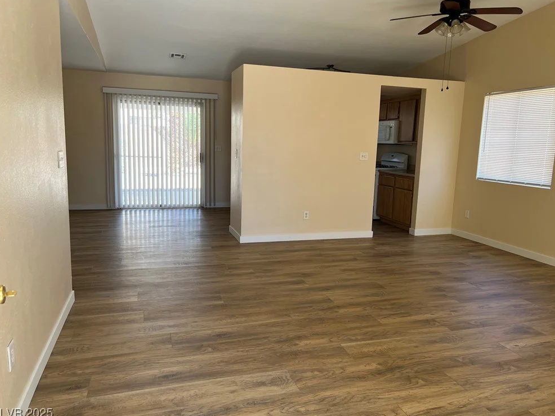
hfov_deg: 65.3
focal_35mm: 27
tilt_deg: -9.2
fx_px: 433
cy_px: 210
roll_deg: -1.4
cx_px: 284
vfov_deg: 51.4
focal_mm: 5.7
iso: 50
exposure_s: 1/180
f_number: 1.5
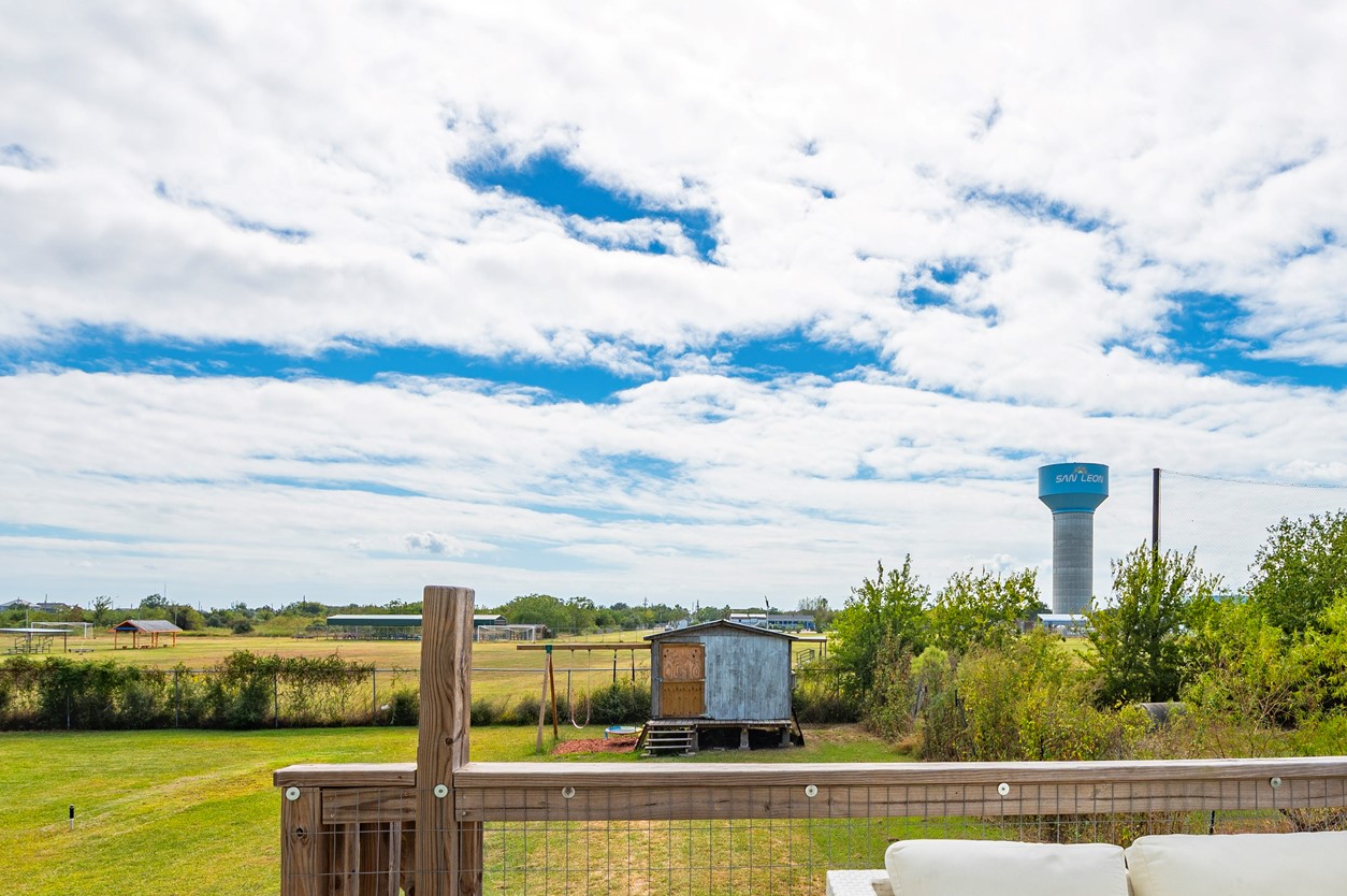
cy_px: 620
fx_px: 972
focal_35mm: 26
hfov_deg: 68.4
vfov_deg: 48.4
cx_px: 842
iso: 125
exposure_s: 1/250
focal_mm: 15
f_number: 11
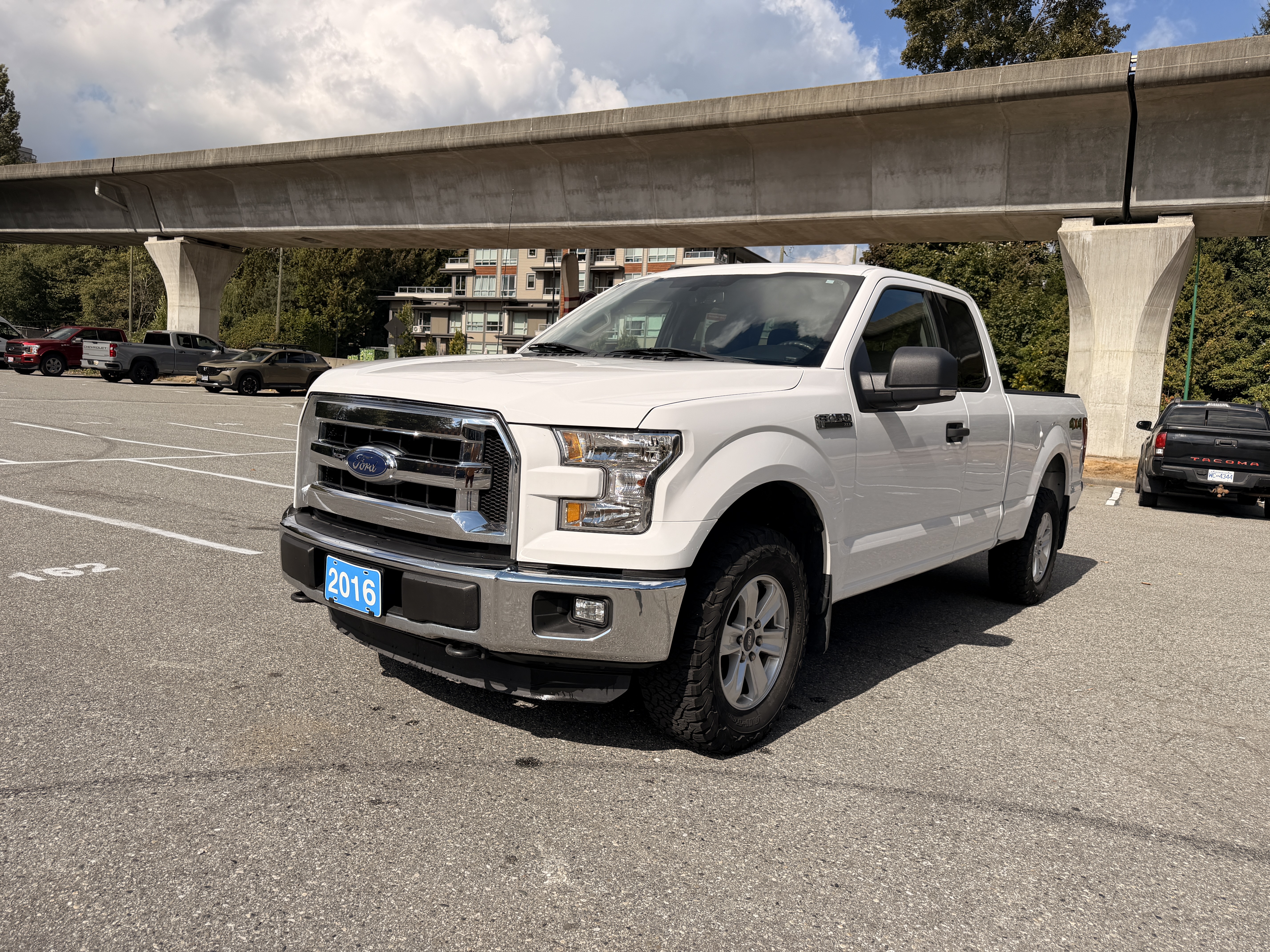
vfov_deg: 56.8
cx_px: 635
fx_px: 881
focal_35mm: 24
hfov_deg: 71.6
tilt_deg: -3.9
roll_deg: -3.4
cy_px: 476
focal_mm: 6.76
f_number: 1.78
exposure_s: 1/7353
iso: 80
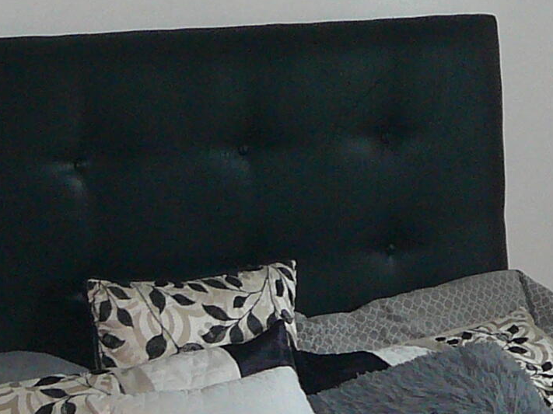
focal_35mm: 126
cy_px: 172
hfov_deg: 15.1
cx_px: 649
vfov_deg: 11.8
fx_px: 2013
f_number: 2.8
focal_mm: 5.2
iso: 160
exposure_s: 1/30
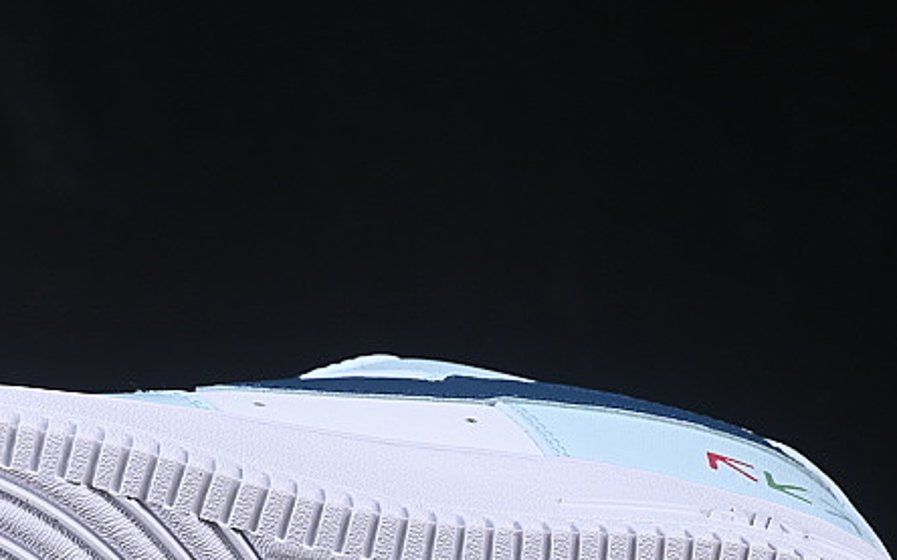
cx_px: 160
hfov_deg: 11.2
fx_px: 4545
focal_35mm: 186
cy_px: 499
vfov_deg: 7.0
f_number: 8
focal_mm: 50
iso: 160
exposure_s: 1/80
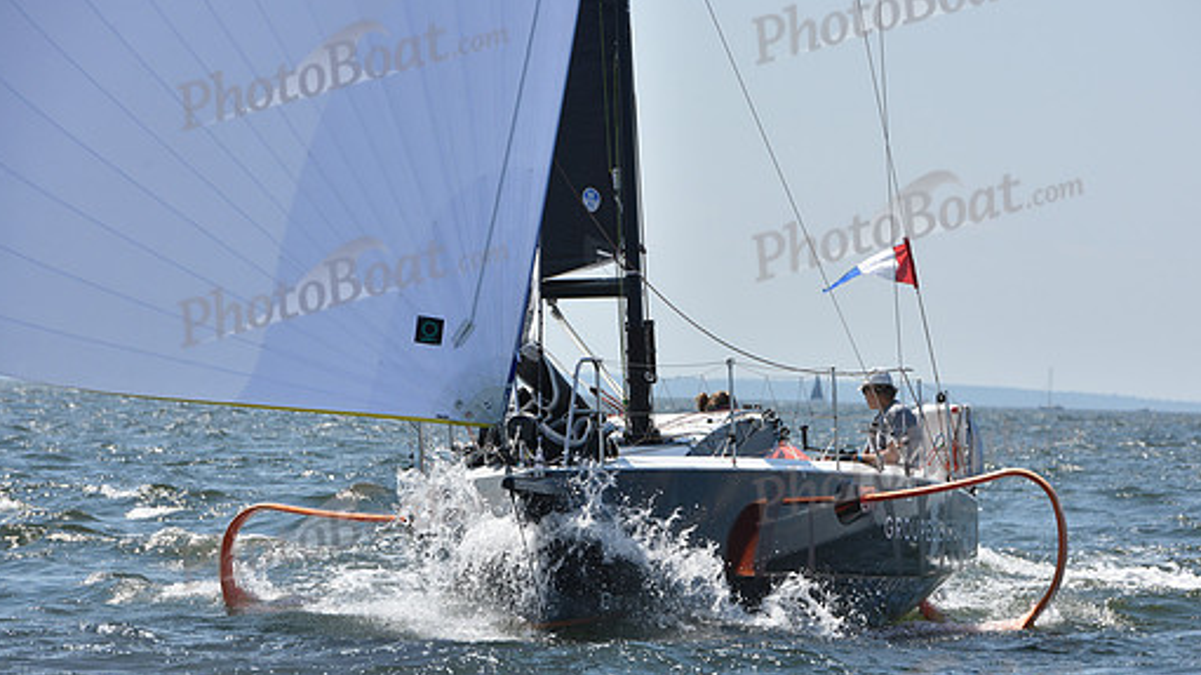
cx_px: 632
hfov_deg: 9.1
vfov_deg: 5.1
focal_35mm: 238
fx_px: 7577
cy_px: 375
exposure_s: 1/1250
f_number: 9
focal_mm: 200
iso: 320
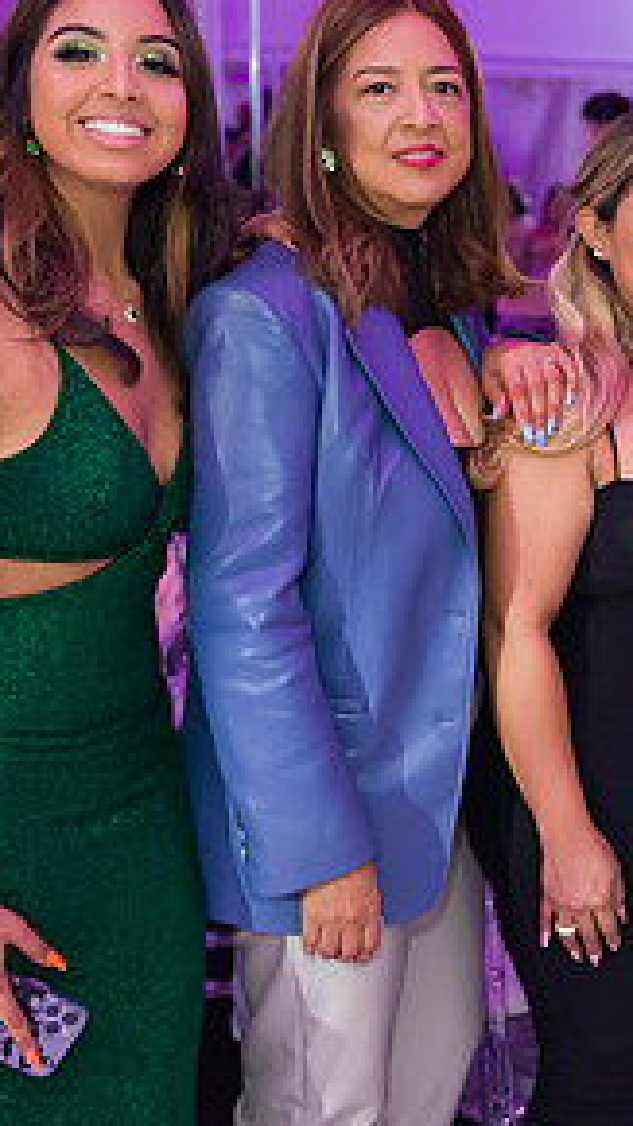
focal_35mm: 67
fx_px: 2000
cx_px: 835
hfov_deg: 16.9
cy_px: 491
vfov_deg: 31.4
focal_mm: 32
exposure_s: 1/125
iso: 800
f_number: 3.2
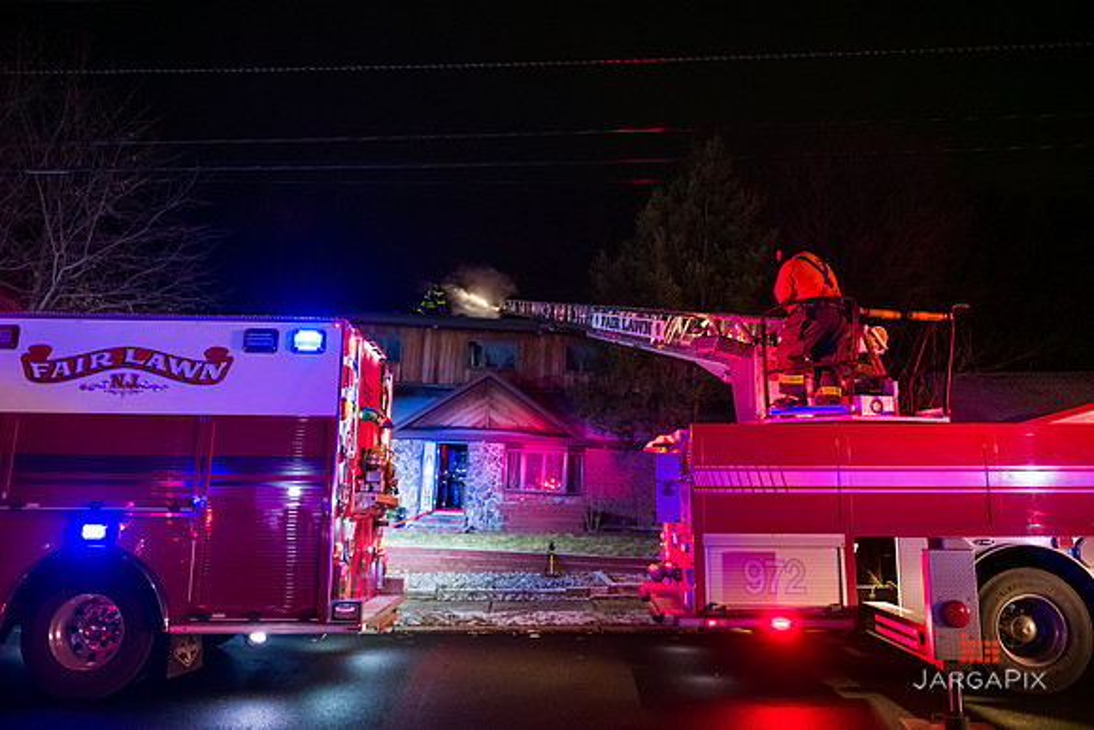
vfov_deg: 53.2
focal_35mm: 24
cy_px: 365
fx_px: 729
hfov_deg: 73.7
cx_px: 547
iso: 1600
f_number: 3.2
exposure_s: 1/125
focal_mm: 24
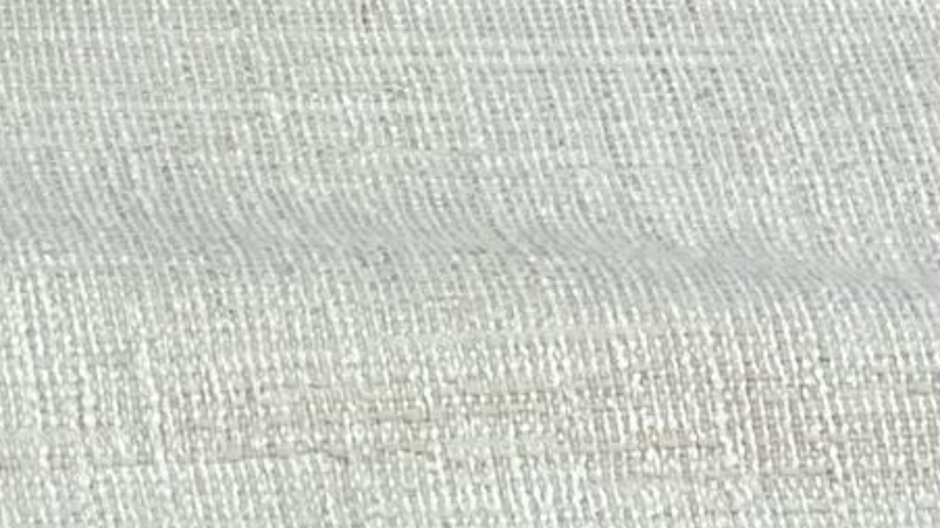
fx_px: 7999
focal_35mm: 321
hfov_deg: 6.5
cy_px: -1935
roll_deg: -0.1
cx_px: -892
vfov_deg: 3.5
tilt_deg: -22.7
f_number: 2
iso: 40
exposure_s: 1/122
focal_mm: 6
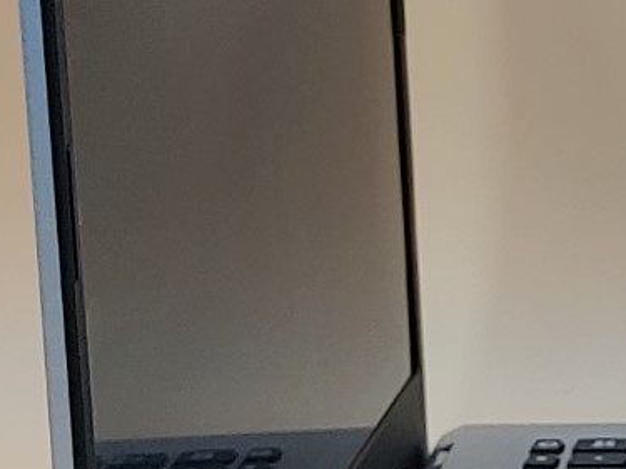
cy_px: 234
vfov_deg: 8.8
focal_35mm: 169
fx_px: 3055
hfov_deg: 11.3
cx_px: 860
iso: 50
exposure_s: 1/70
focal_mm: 4.36
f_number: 1.8
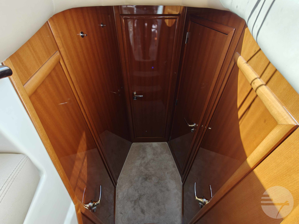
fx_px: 130
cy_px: 112
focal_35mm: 15
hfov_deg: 98.2
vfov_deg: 81.7
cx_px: 150
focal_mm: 2.3
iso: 160
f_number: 2
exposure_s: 1/104
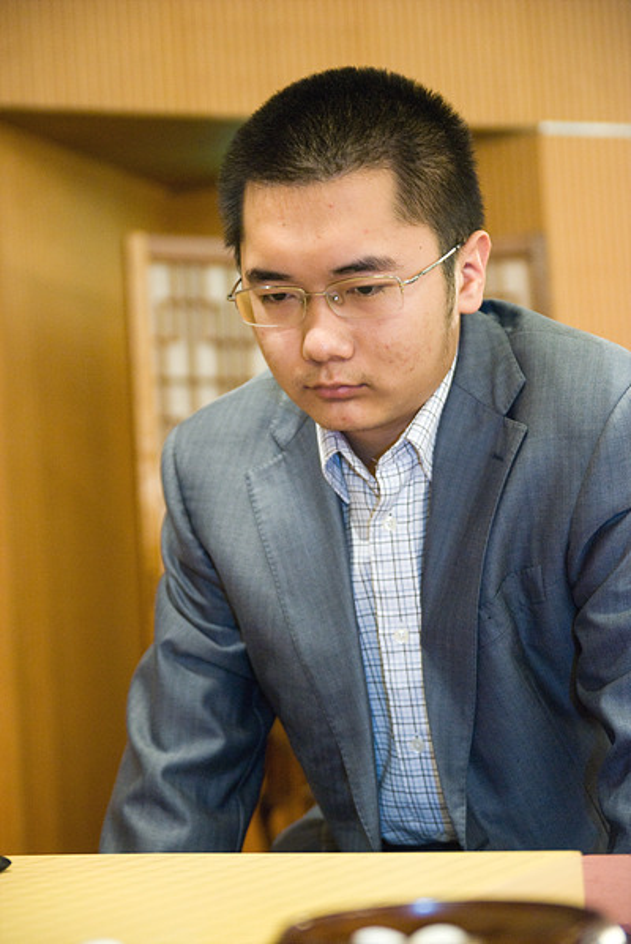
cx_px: 316
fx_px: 1967
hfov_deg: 18.2
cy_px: 472
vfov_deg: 27.0
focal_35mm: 75
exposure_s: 1/125
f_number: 2.8
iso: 800
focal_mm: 50
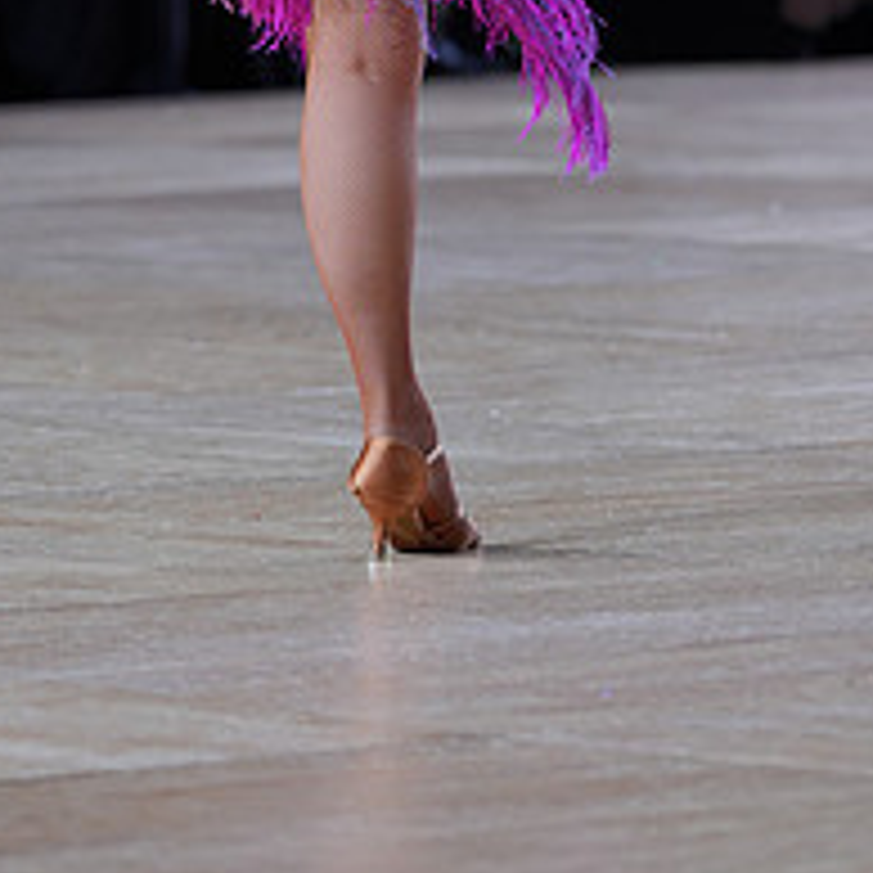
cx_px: 412
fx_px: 11841
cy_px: -410
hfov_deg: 4.2
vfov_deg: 4.2
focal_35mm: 415
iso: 500
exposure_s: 1/400
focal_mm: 163
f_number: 4
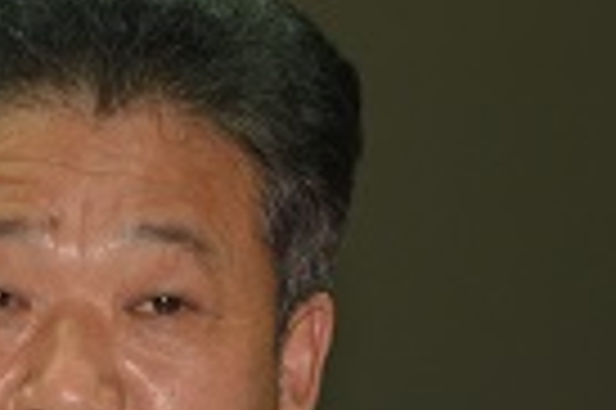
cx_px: -112
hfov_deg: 8.5
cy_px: 716
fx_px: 4119
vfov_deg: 5.6
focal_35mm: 241
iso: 640
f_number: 4
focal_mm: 55
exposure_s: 1/60
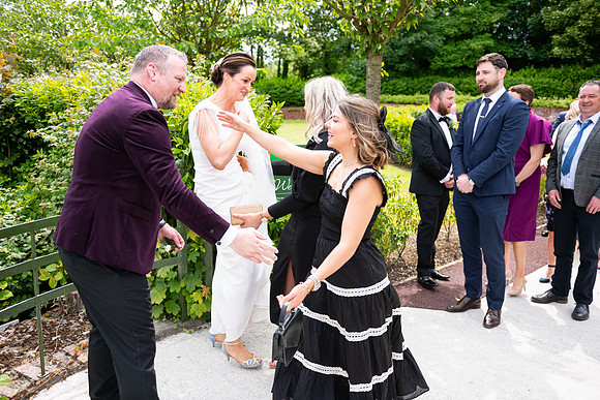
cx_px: 300
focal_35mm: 29
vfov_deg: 45.0
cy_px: 200
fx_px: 483
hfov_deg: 63.6
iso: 250
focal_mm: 29
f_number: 3.5
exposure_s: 1/1600
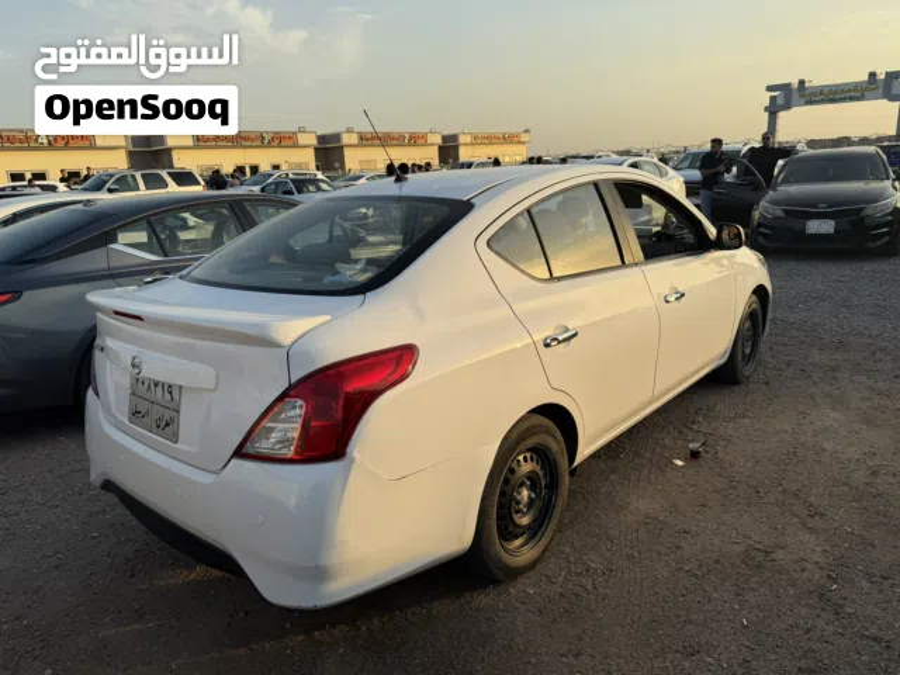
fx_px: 624
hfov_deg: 71.6
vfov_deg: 56.8
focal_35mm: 24
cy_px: 338
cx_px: 450
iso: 80
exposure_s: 1/2611
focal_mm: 6.76
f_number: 1.78
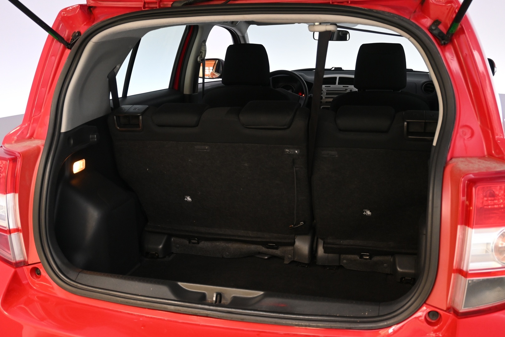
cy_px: 168
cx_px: 252
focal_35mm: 38
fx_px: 526
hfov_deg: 51.3
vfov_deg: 35.5
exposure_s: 1/40
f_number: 4.2
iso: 1100
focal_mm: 25
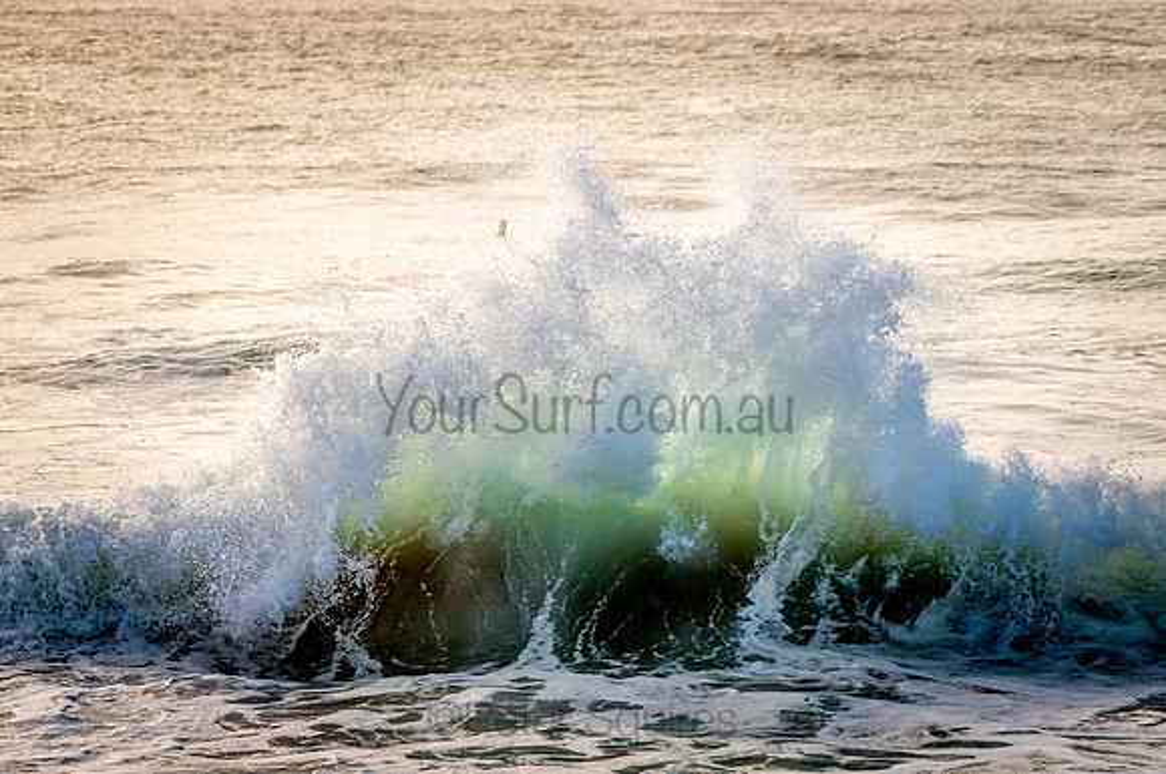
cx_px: 442
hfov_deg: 7.6
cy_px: 525
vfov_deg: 5.0
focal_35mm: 272
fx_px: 8810
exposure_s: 1/2000
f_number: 5.6
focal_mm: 200
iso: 160
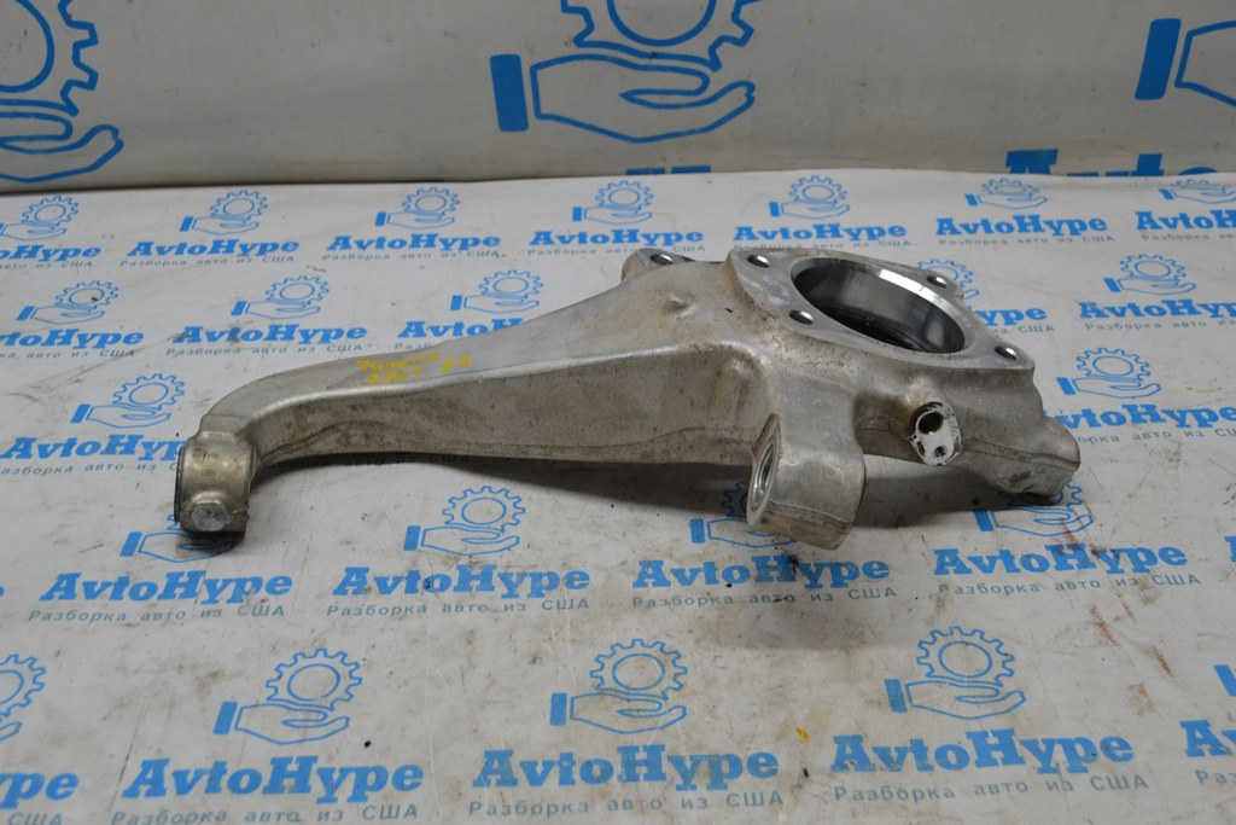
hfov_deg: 53.1
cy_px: 412
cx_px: 618
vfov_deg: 36.9
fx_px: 1236
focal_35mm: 36
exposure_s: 1/125
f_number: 5.6
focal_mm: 24
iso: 400
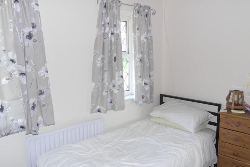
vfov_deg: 43.6
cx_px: 125
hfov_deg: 61.9
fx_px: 208
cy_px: 84
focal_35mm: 30
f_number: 6.3
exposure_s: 1/40
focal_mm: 20
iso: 400
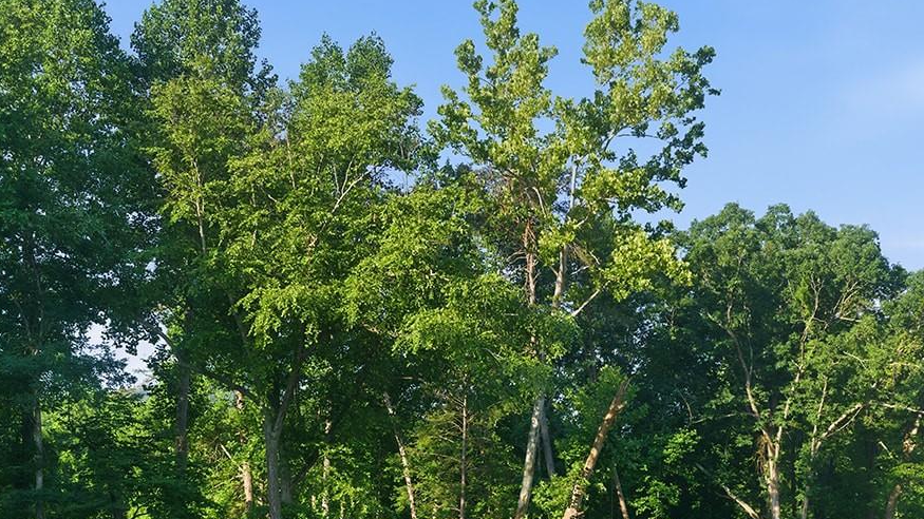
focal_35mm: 67
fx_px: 1641
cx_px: 586
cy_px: 456
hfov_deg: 31.3
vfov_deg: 17.7
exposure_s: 1/200
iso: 50
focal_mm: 35
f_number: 3.2
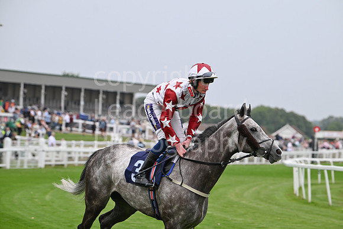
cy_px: 114
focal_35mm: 150
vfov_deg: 9.2
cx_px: 172
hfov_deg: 13.7
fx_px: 1429
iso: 640
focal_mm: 150
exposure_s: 1/500
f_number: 5
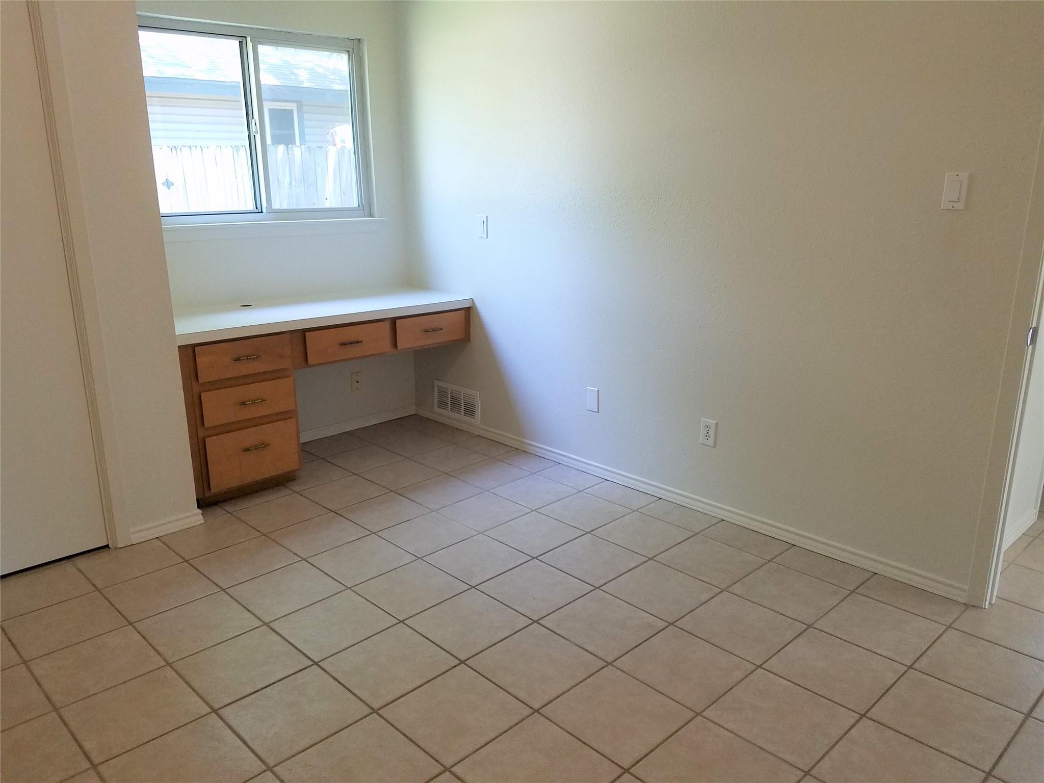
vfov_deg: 53.1
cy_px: 392
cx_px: 522
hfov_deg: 67.3
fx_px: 784
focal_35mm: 26
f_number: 1.7
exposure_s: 1/60
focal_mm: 4.2
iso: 200
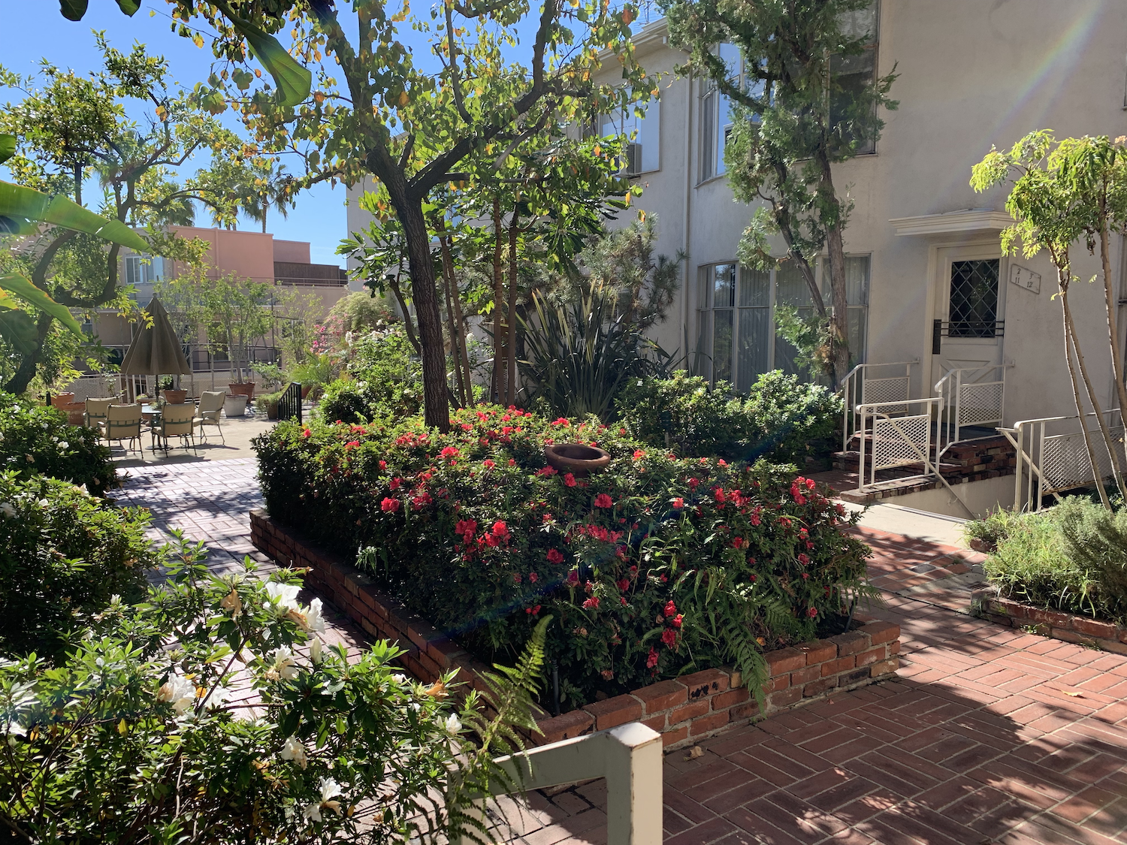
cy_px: 422
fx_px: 846
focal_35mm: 26
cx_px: 564
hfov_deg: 67.3
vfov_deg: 53.1
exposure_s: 1/789
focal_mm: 4.25
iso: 25
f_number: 1.8
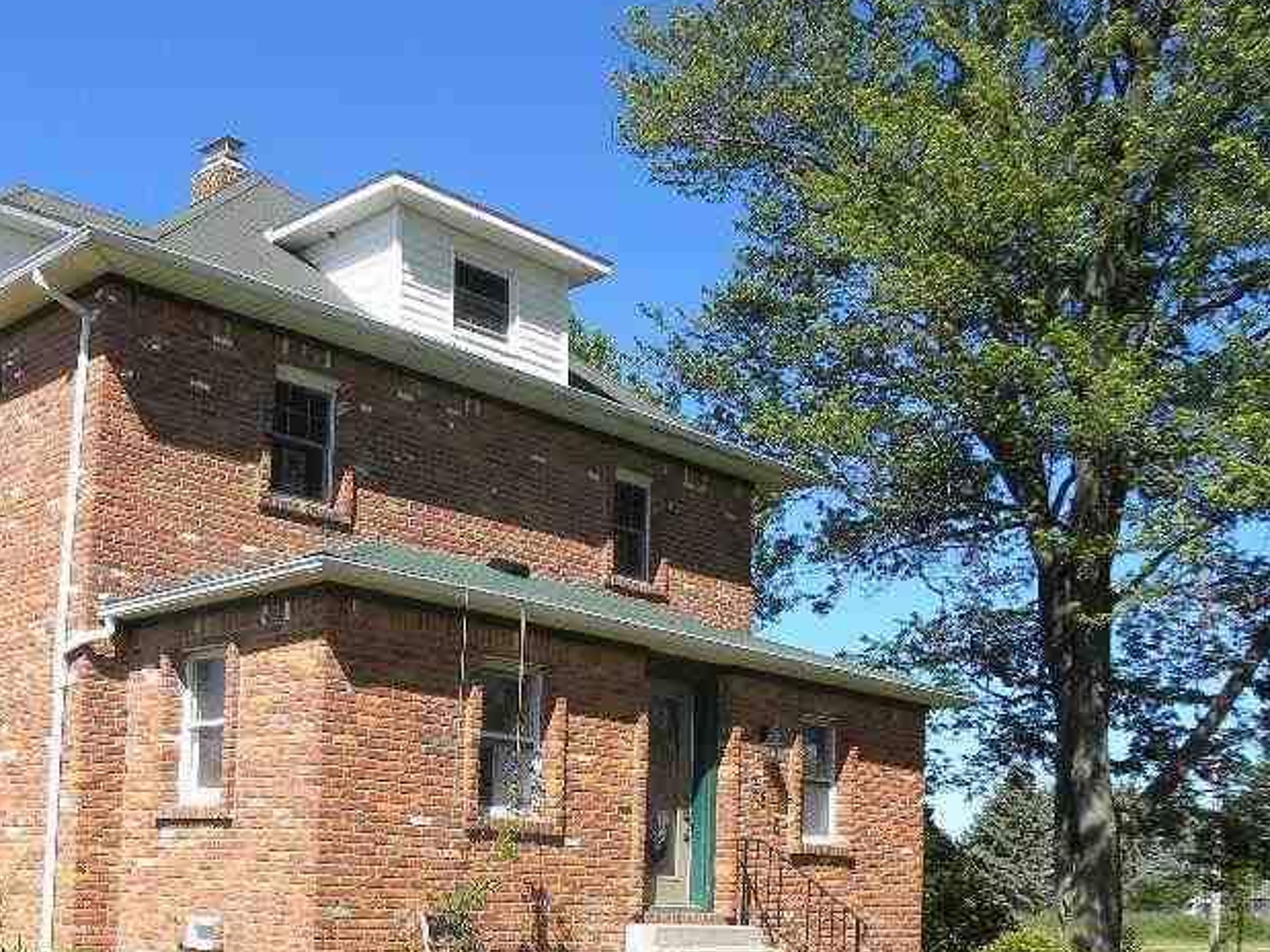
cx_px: 388
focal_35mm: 43
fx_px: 1577
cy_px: 761
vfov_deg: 32.7
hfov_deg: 43.0
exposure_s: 1/235
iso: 64
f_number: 5.6
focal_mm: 4.6
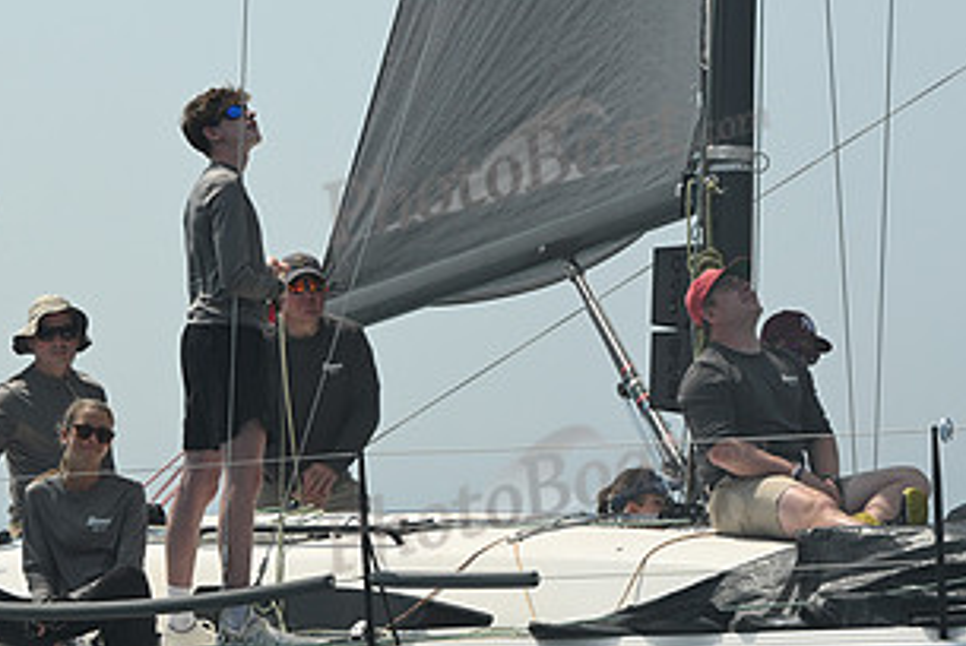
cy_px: 372
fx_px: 6634
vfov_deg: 5.6
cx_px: 162
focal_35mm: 247
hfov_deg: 8.3
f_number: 8
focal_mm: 130
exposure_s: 1/1250
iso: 320
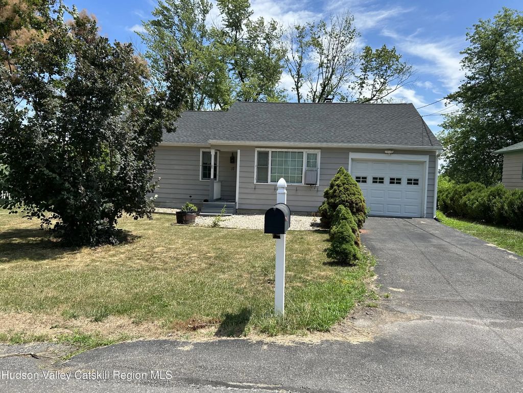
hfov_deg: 67.3
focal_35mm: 26
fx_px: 393
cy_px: 196
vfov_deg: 53.1
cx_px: 262
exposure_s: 1/2632
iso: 50
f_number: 1.5
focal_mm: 5.7
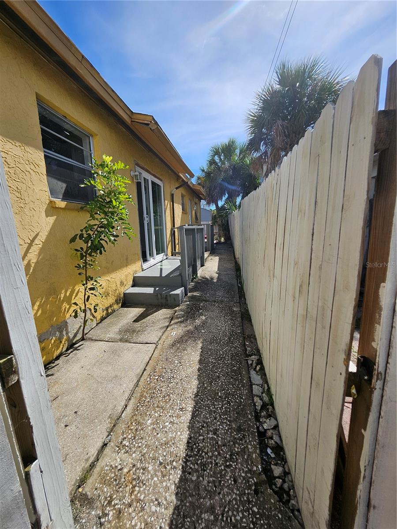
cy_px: 264
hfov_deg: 89.9
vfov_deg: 106.2
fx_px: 199
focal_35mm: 13
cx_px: 198
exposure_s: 1/1804
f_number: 2.2
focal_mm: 1.74
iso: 32
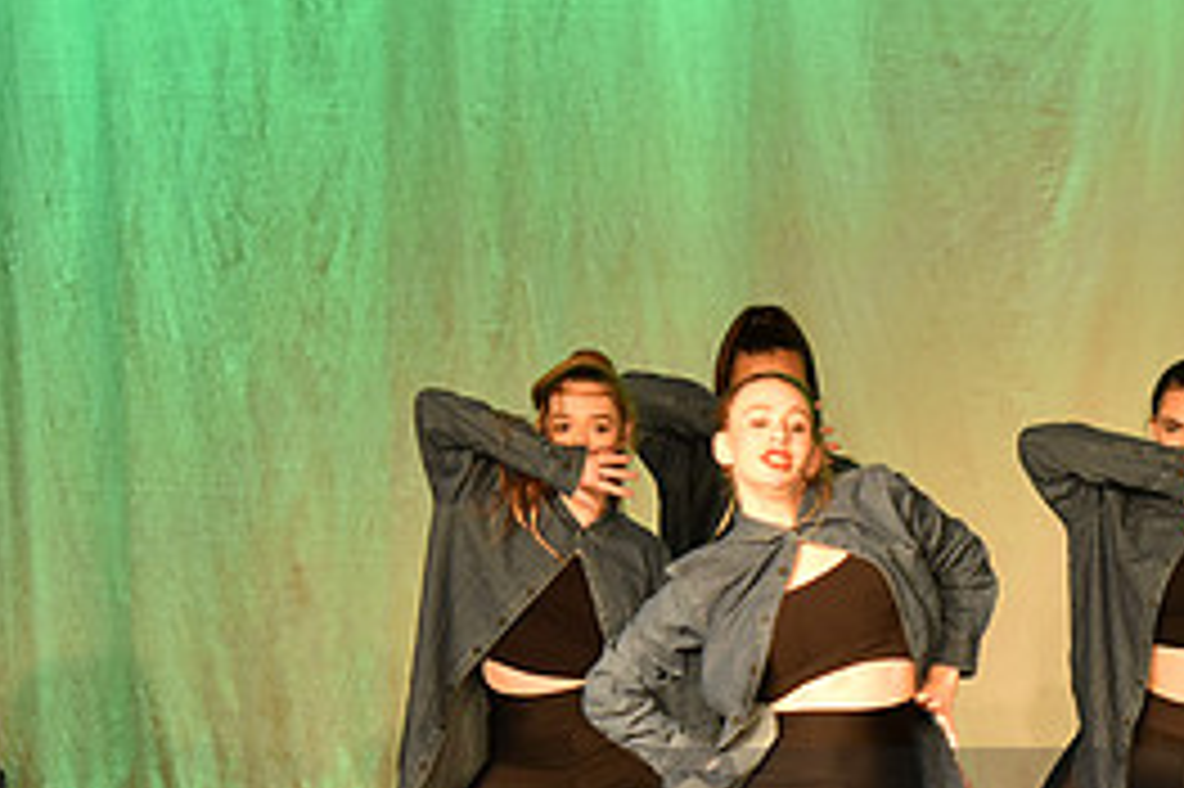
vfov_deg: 4.4
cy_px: 867
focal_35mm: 309
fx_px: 10156
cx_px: 1148
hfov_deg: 6.7
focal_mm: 140
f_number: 4
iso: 2000
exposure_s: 1/200
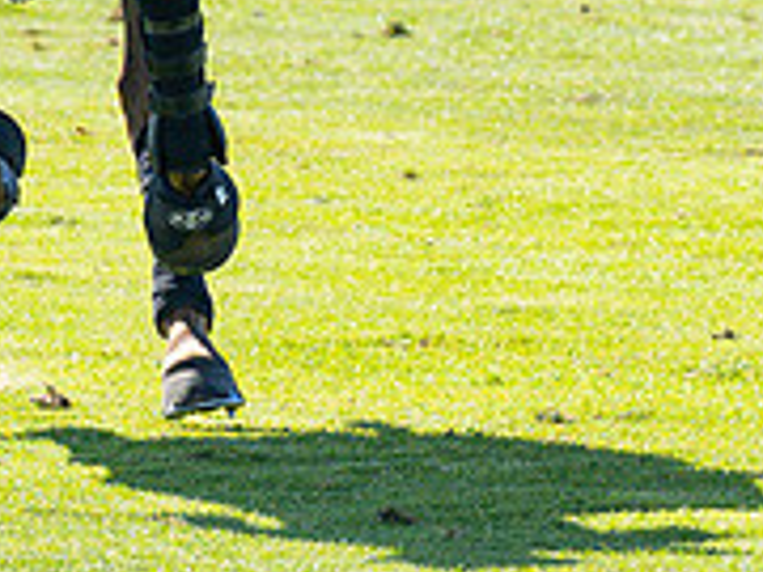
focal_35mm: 1125
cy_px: 109
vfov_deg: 1.3
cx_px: -38
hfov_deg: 1.8
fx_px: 24797
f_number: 4.8
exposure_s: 1/1000
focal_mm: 180
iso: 200
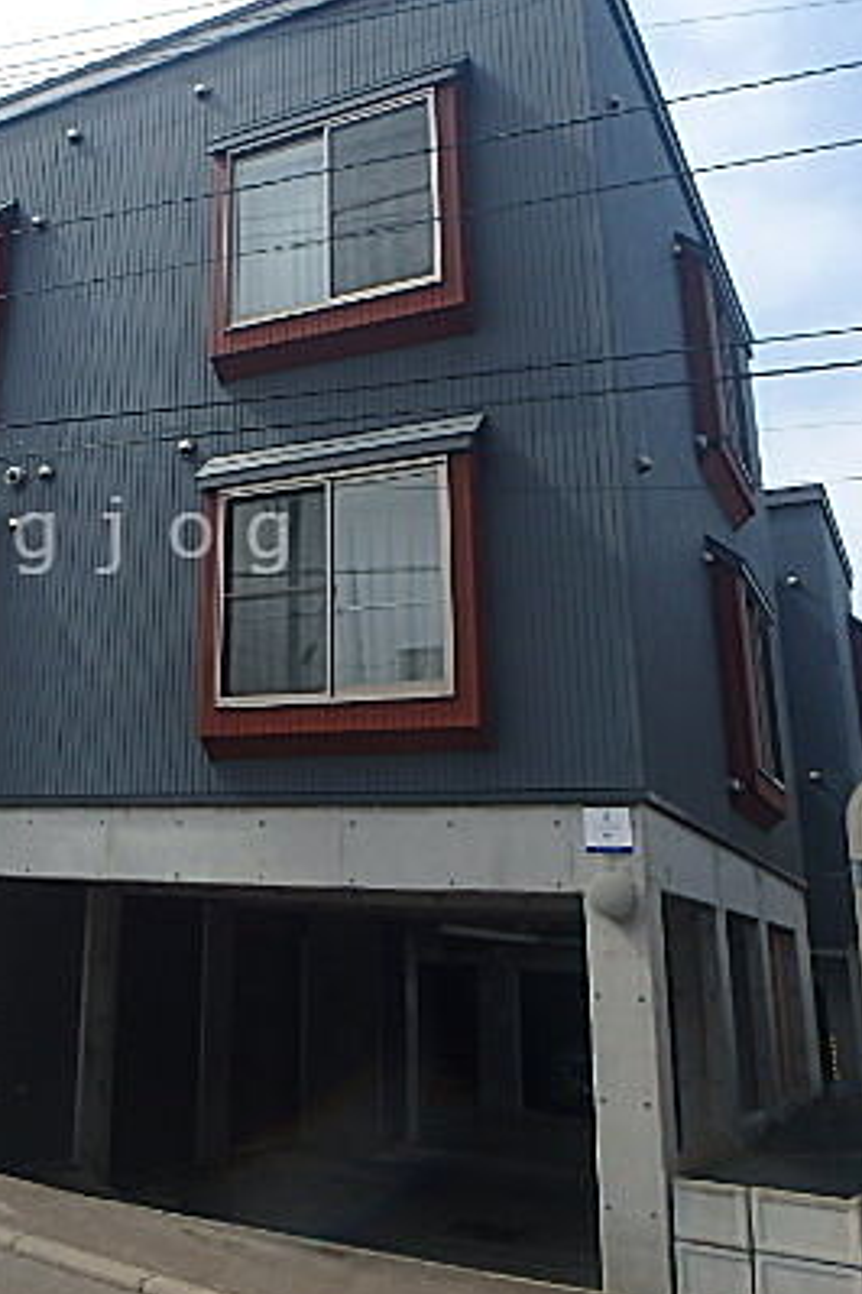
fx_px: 1257
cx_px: 84
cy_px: 535
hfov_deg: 35.6
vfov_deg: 54.1
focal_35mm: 35
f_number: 6
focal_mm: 3.7
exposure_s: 1/500
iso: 125
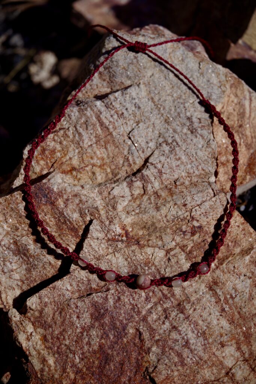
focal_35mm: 105
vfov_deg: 19.5
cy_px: 192
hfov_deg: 13.0
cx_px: 128
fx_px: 1120
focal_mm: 105
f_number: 5.6
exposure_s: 1/800
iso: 100
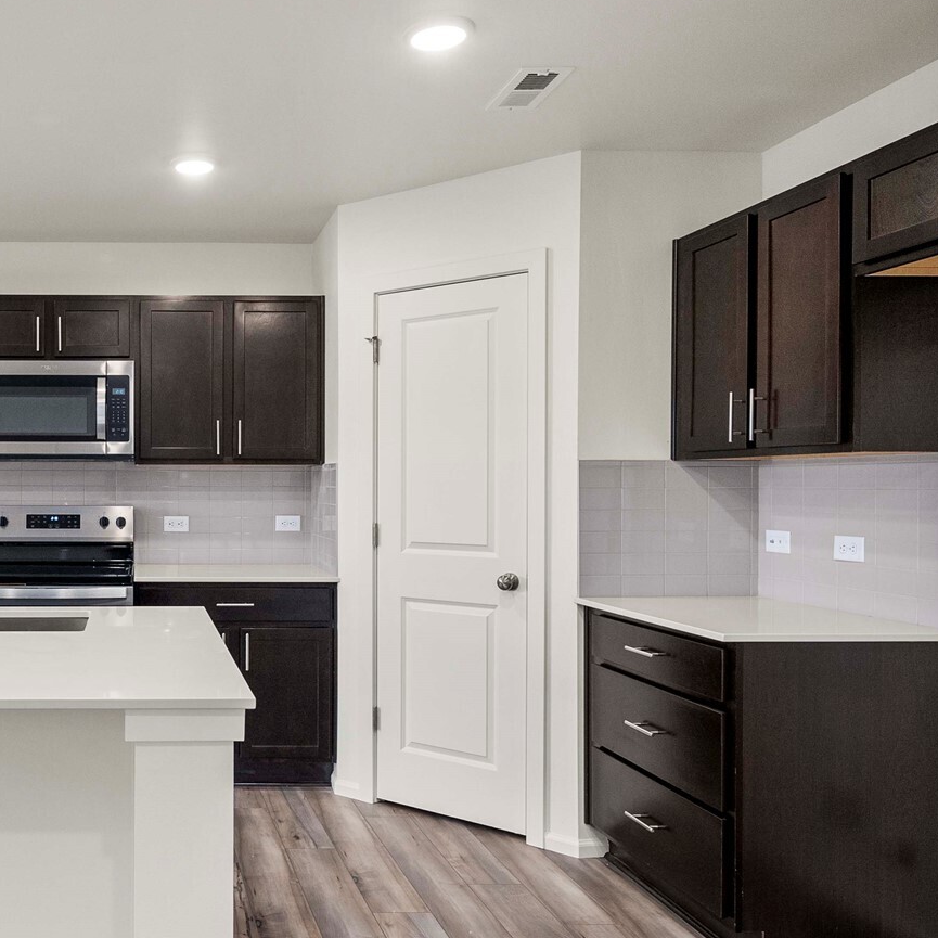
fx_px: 920
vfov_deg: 54.0
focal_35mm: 30
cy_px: 493
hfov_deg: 49.9
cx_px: 153
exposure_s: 1/60
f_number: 7.1
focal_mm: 18
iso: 250
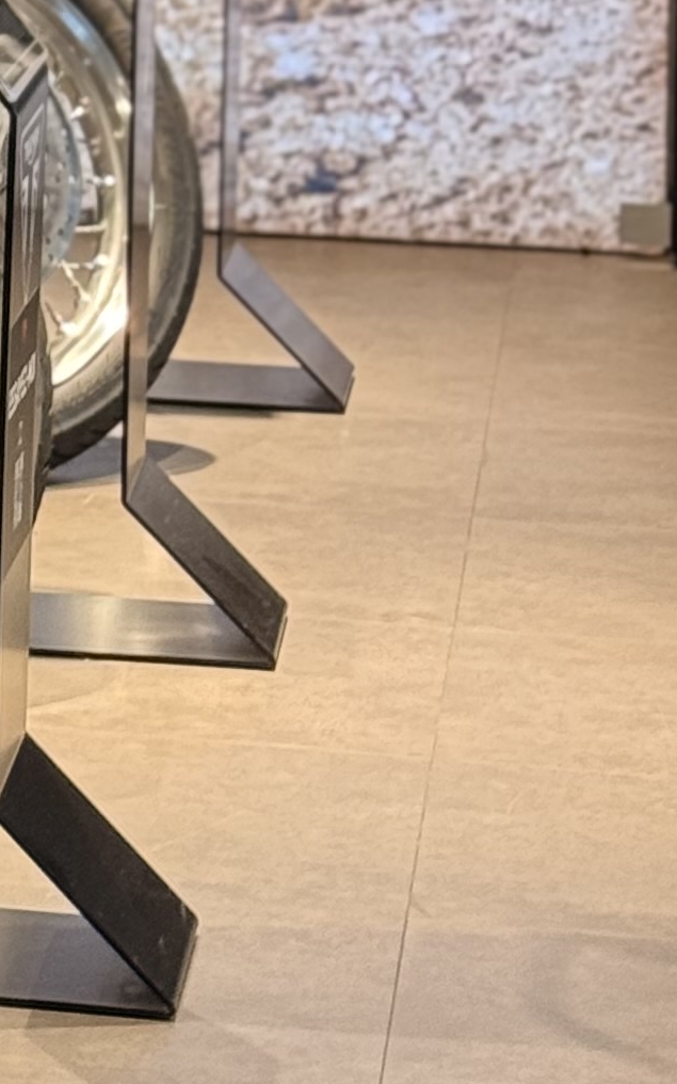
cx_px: -781
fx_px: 5963
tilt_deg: -4.0
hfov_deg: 6.3
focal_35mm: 202
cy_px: -312
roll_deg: -0.4
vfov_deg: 10.2
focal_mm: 6.76
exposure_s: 1/50
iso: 160
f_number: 1.78
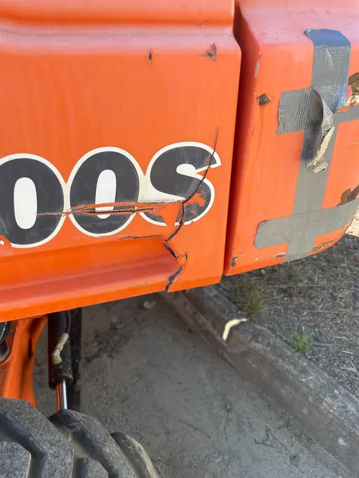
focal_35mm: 26
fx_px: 359
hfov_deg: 53.1
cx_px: 180
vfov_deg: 67.3
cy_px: 239
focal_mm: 4.2
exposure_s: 1/496
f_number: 1.6
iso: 32
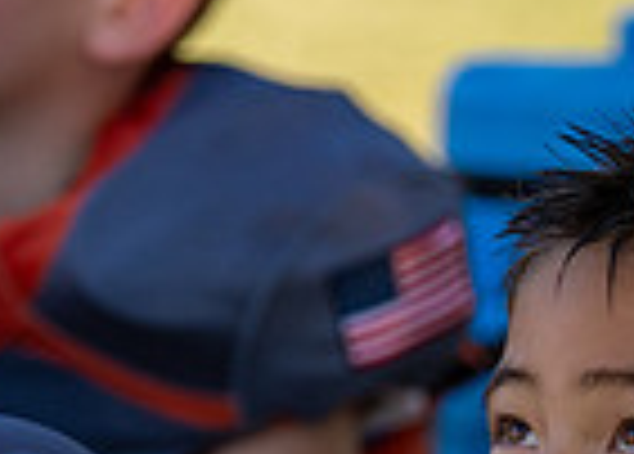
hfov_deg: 3.2
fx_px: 11193
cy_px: 786
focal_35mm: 621
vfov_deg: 2.3
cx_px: 582
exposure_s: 1/2000
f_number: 2.8
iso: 320
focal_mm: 131
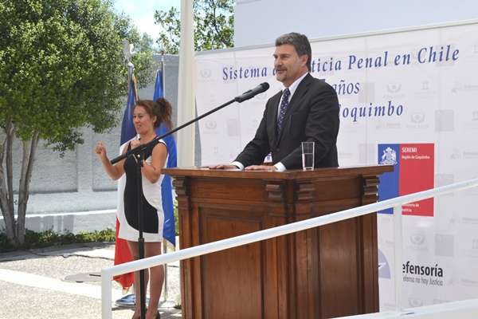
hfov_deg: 24.6
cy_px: 160
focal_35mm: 82
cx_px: 239
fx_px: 1095
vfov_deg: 16.6
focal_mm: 55
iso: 100
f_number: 7.1
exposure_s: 1/200
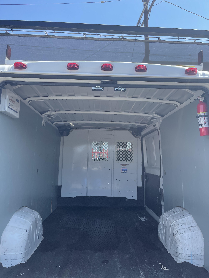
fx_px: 209
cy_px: 139
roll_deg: +0.5
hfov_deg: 53.1
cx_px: 104
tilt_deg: +3.8
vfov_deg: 67.3
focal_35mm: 26
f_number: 1.6
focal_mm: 5.1
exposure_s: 1/1175
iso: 50
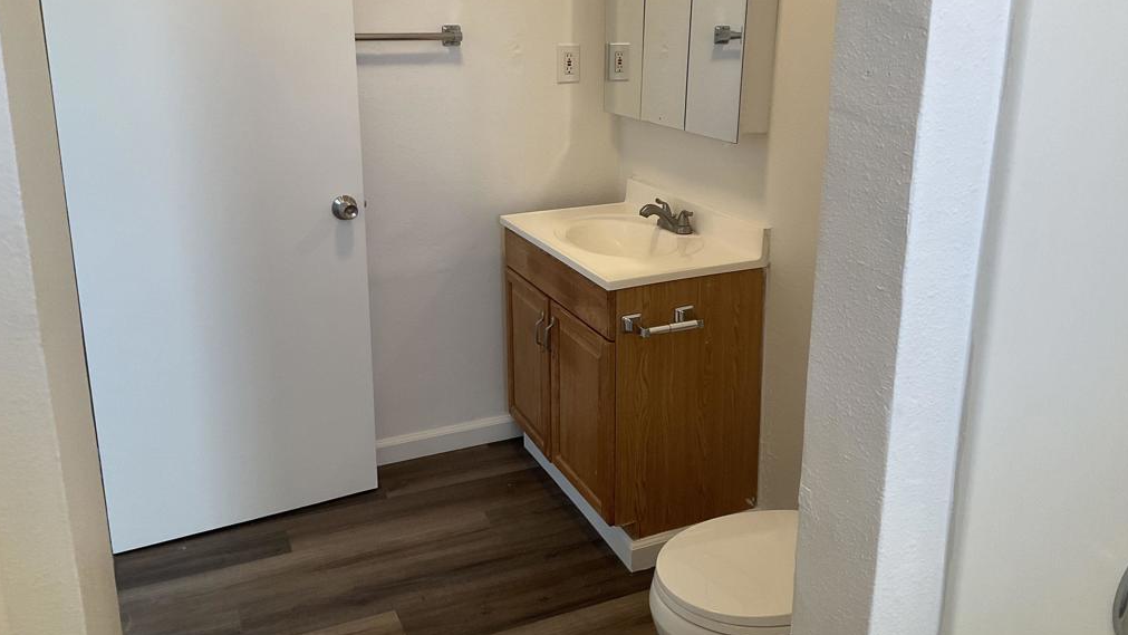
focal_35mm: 32
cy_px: 238
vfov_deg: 36.5
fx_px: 957
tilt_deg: -14.2
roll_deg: +0.3
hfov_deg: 61.0
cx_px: 561
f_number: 1.8
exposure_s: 1/120
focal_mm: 3
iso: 64
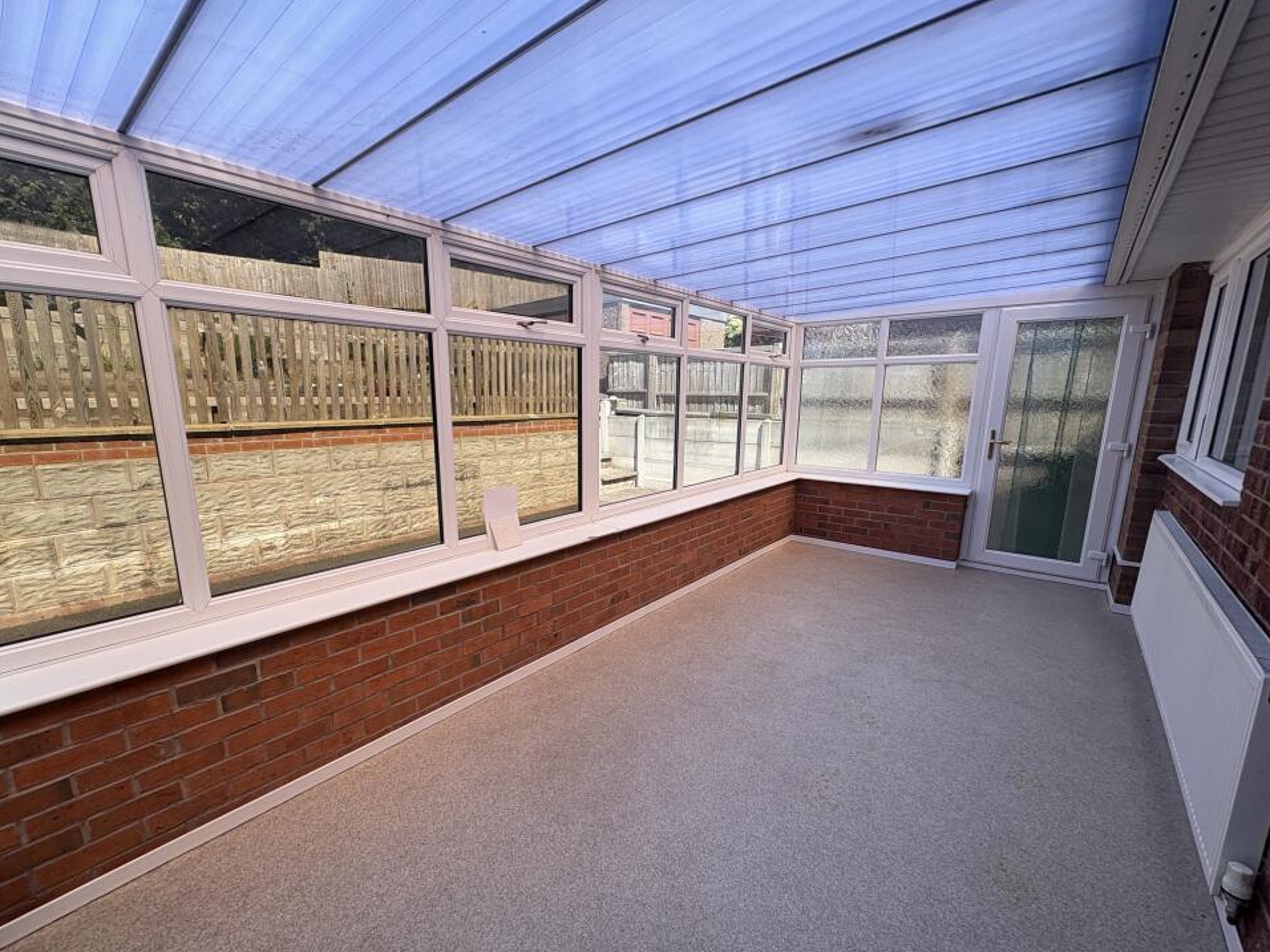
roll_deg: -0.2
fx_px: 550
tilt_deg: -11.0
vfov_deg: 81.7
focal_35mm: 15
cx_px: 592
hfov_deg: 98.0
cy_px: 505
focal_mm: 2.22
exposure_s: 1/720
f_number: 2.2
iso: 40
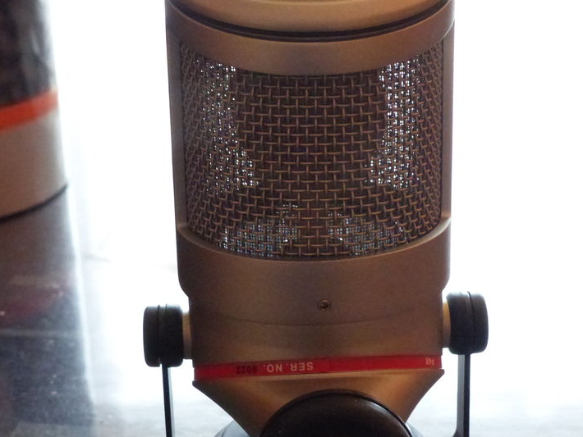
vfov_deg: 21.3
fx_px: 1162
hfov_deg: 28.2
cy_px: 212
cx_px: 296
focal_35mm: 69
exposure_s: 1/80
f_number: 3.5
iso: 1600
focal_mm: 8.7
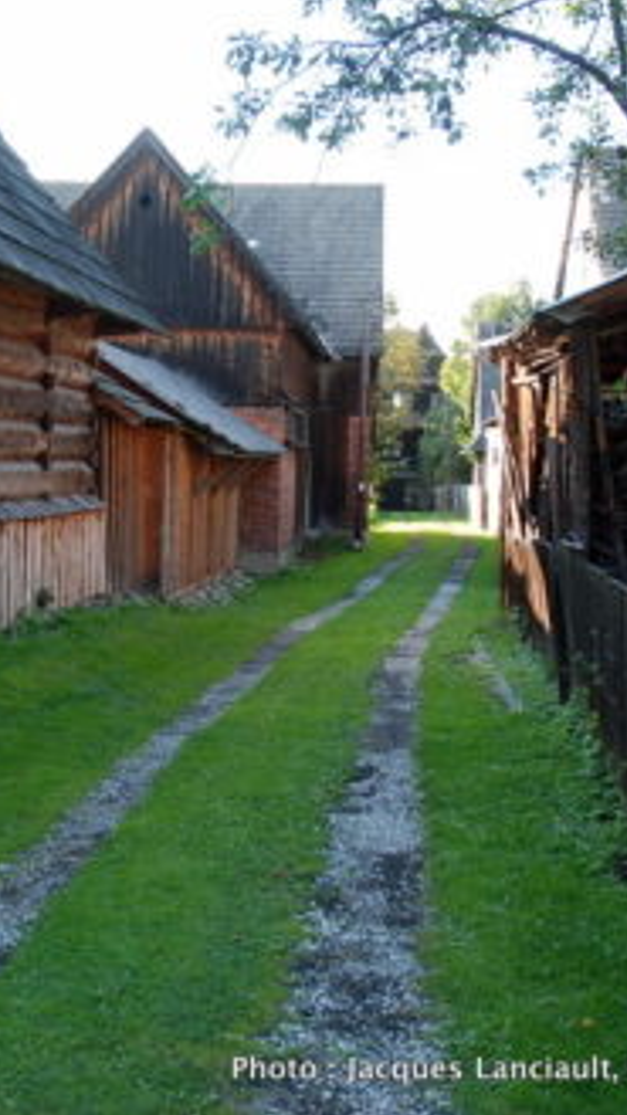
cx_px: 214
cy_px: 551
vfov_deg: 47.4
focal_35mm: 43
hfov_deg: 27.6
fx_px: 1271
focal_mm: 18
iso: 100
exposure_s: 1/60
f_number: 4
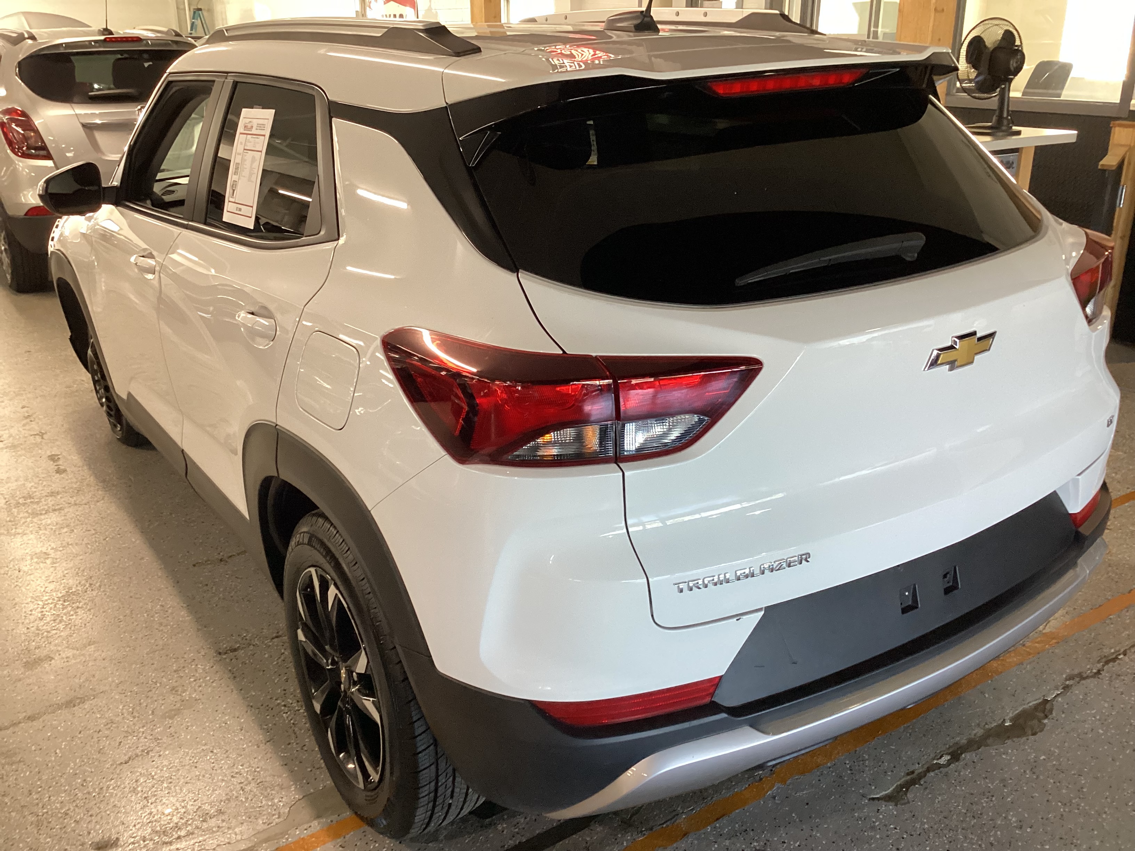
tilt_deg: -21.7
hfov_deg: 58.4
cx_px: 568
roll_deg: +0.0
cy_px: 426
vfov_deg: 45.4
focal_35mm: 31
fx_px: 1016
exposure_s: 1/60
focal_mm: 3.3
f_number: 2.4
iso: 200
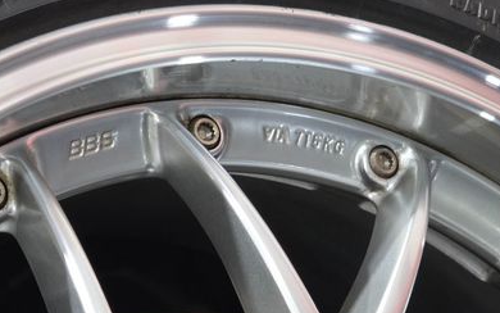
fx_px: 1636
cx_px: 119
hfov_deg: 17.3
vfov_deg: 10.9
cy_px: 222
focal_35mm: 120
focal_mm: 7.9
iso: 320
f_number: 2.4
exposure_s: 1/40
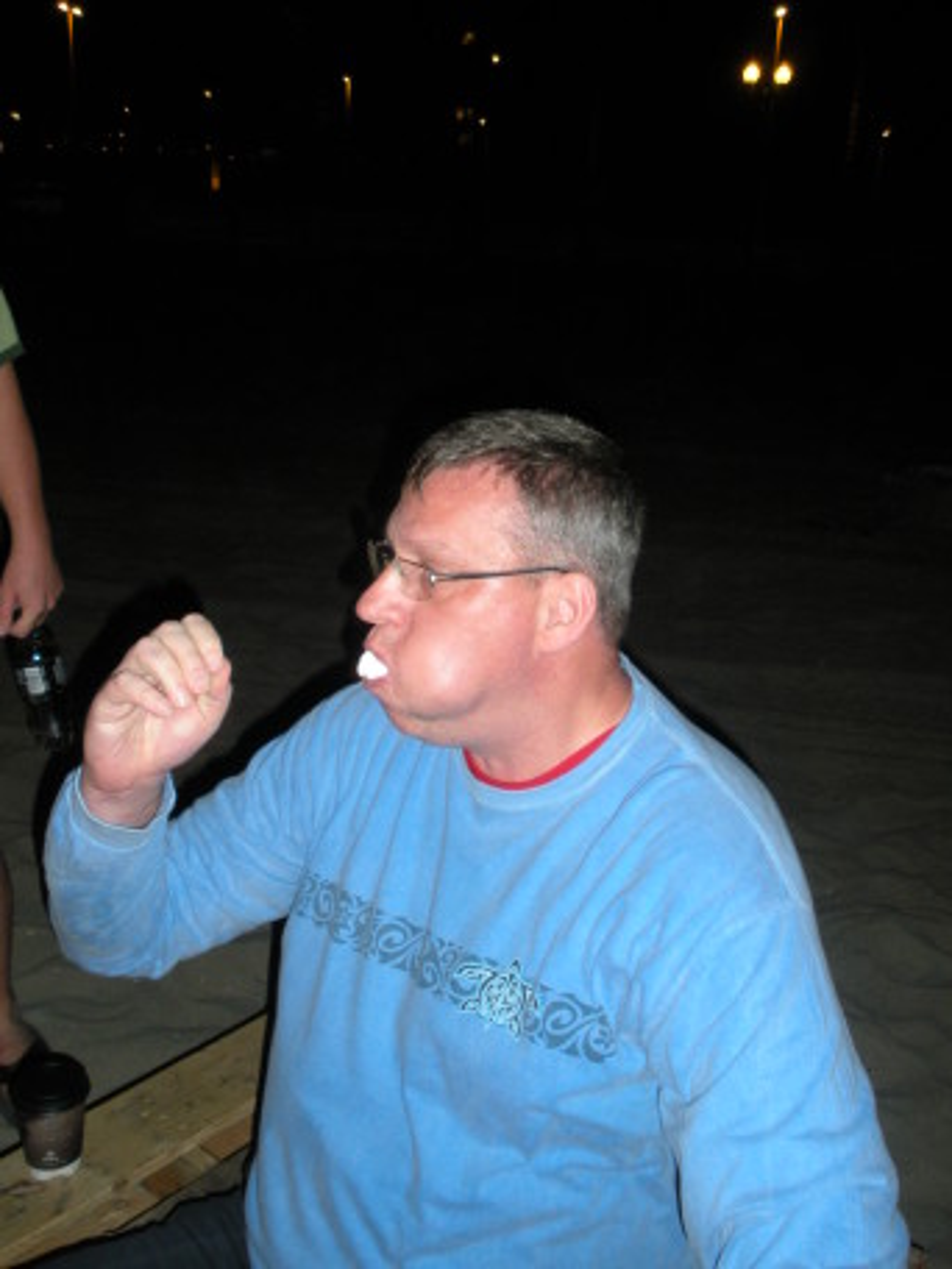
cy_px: 634
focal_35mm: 36
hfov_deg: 39.7
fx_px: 1320
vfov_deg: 51.4
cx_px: 476
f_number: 3.5
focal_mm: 6.3
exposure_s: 1/60
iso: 178
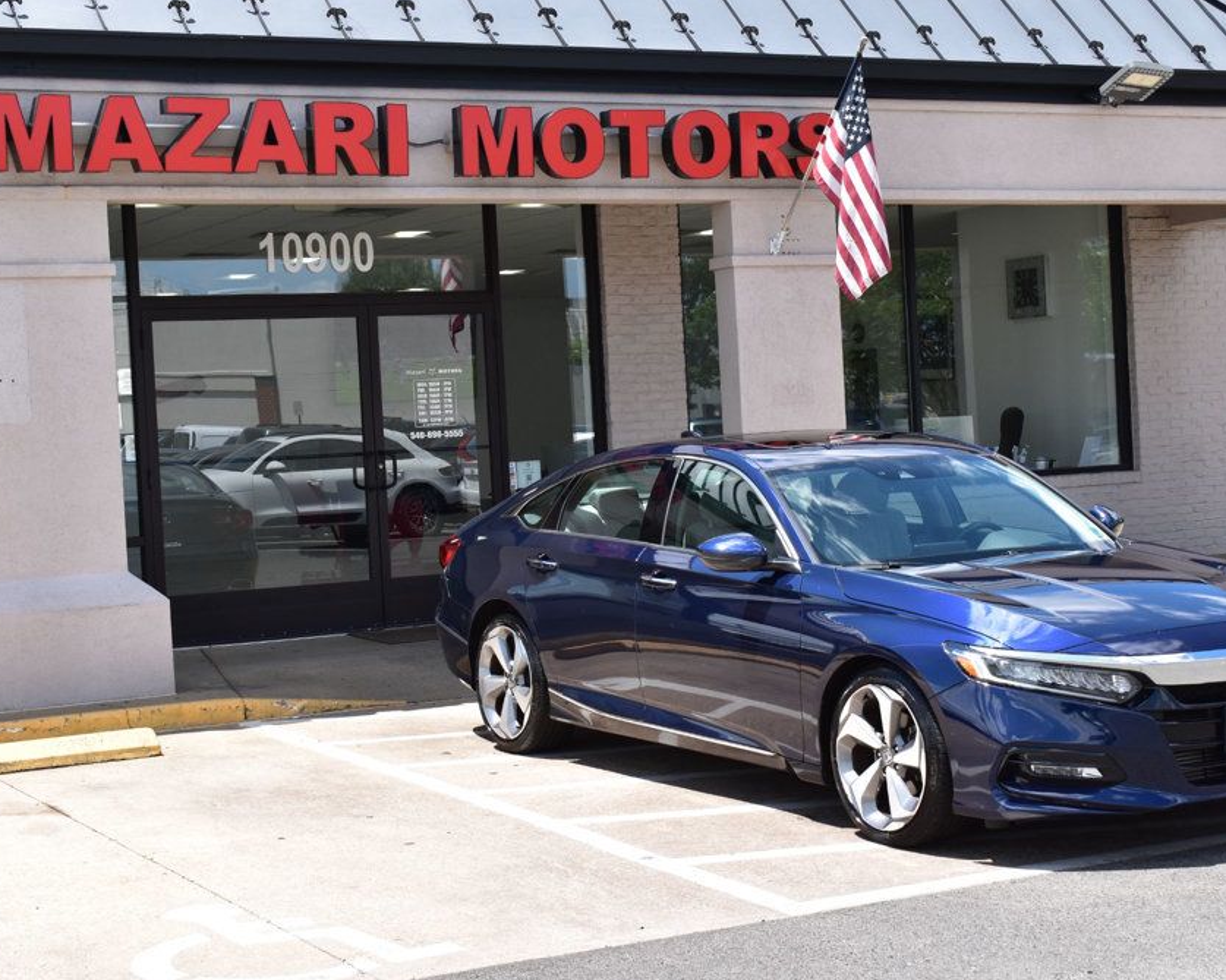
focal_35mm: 62
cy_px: 495
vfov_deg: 24.6
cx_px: 611
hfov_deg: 30.5
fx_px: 2249
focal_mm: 36
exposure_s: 1/400
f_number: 11
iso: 400
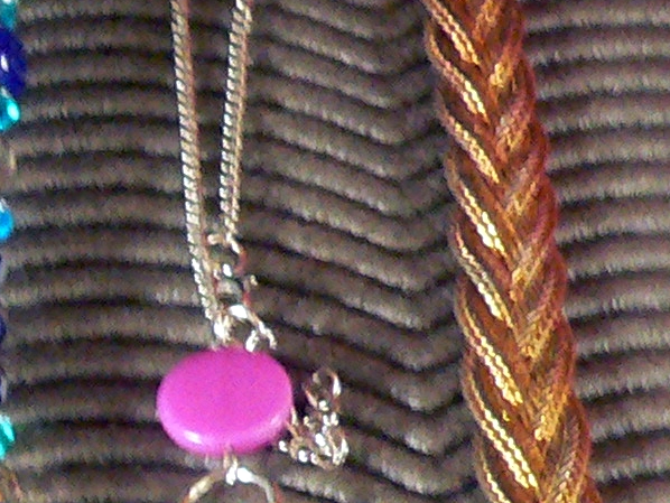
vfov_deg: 9.4
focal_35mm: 154
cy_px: 719
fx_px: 2982
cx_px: -287
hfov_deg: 12.3
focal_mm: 6
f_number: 2.8
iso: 400
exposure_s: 1/5
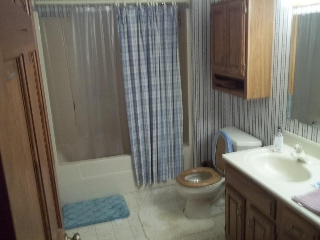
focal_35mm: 32
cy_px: 120
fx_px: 296
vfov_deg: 44.2
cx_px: 160
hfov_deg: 56.8
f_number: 2.9
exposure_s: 1/20
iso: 160
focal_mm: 5.7
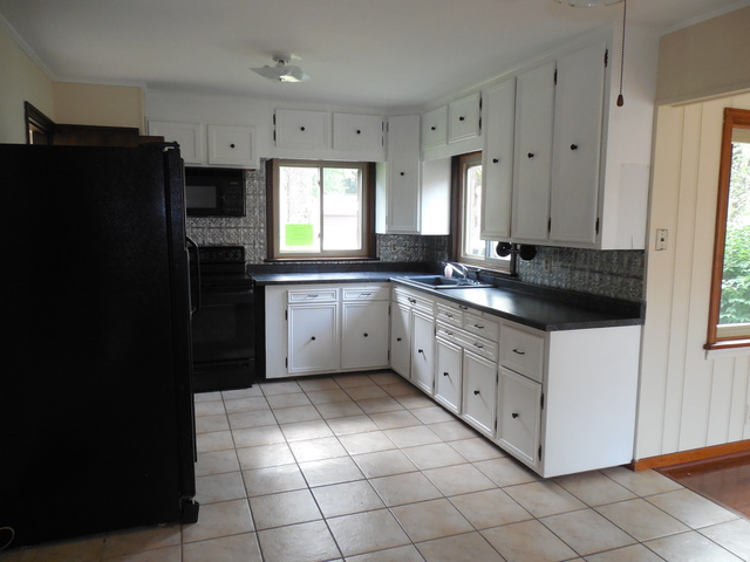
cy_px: 281
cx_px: 375
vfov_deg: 54.9
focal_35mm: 25
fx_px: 542
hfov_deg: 69.4
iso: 280
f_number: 3.3
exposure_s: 1/30
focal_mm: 4.5
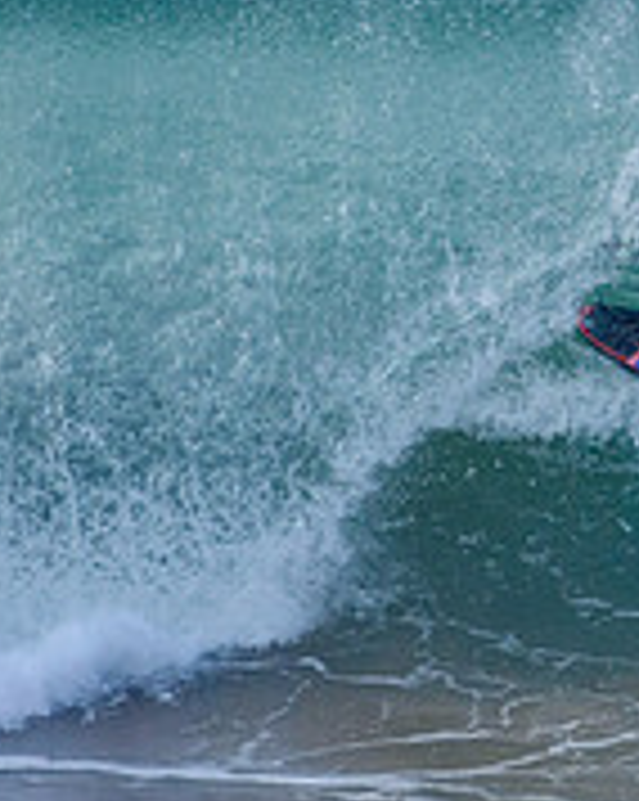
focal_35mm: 2296
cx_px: 1161
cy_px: 317
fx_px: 54371
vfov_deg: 0.8
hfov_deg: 0.7
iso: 560
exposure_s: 1/2000
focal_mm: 500
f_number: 5.6
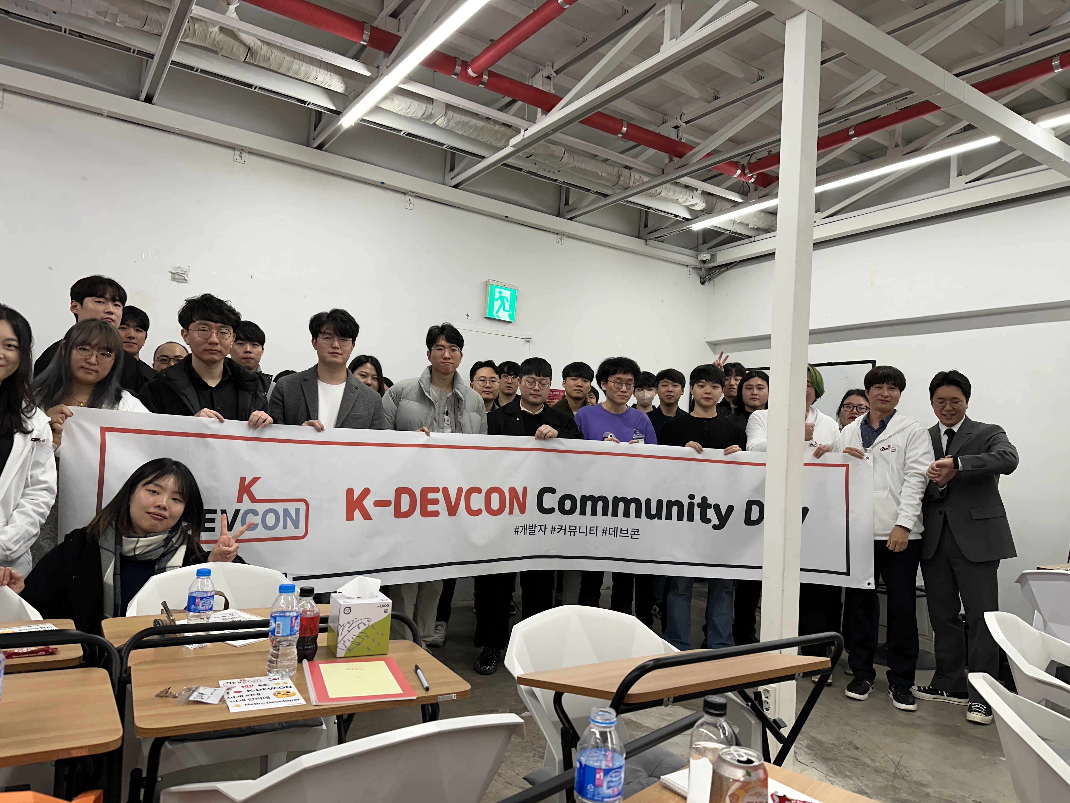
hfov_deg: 71.6
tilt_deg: +3.3
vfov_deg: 56.8
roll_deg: -3.5
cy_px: 402
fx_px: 742
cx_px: 535
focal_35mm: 24
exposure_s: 1/120
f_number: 1.78
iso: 200
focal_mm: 6.86
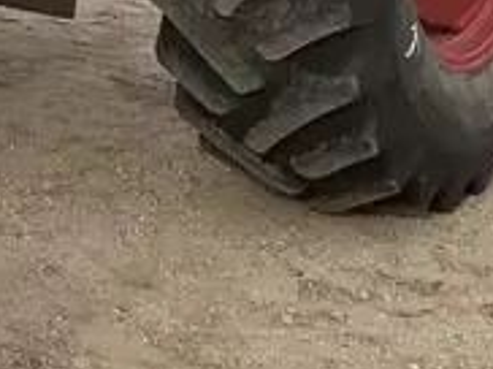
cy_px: -155
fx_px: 2176
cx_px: -276
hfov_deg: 12.2
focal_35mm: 153
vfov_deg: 9.5
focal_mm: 3
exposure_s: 1/997
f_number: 1.8
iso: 25
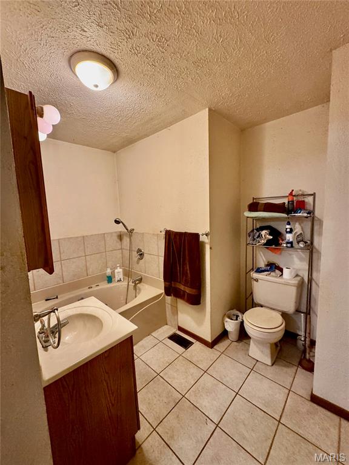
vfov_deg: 102.1
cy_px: 232
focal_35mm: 14
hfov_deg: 85.7
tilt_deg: -7.1
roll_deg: +2.3
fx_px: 188
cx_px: 174
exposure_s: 1/60
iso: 500
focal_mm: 2.22
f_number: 2.2
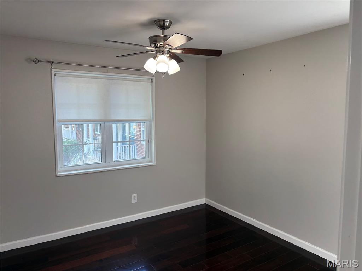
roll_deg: +1.1
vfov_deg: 53.1
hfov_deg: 67.3
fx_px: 272
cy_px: 136
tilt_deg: -4.7
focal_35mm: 26
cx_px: 181
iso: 80
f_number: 1.6
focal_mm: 5.96
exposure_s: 1/120
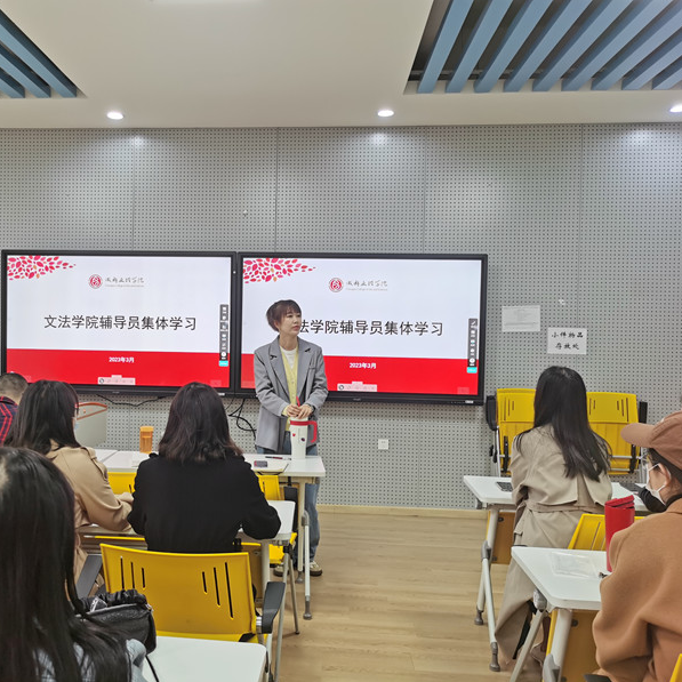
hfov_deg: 50.6
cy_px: 342
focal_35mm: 32
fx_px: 713
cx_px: 259
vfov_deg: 51.1
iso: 125
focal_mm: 5.58
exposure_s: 1/100
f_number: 1.8
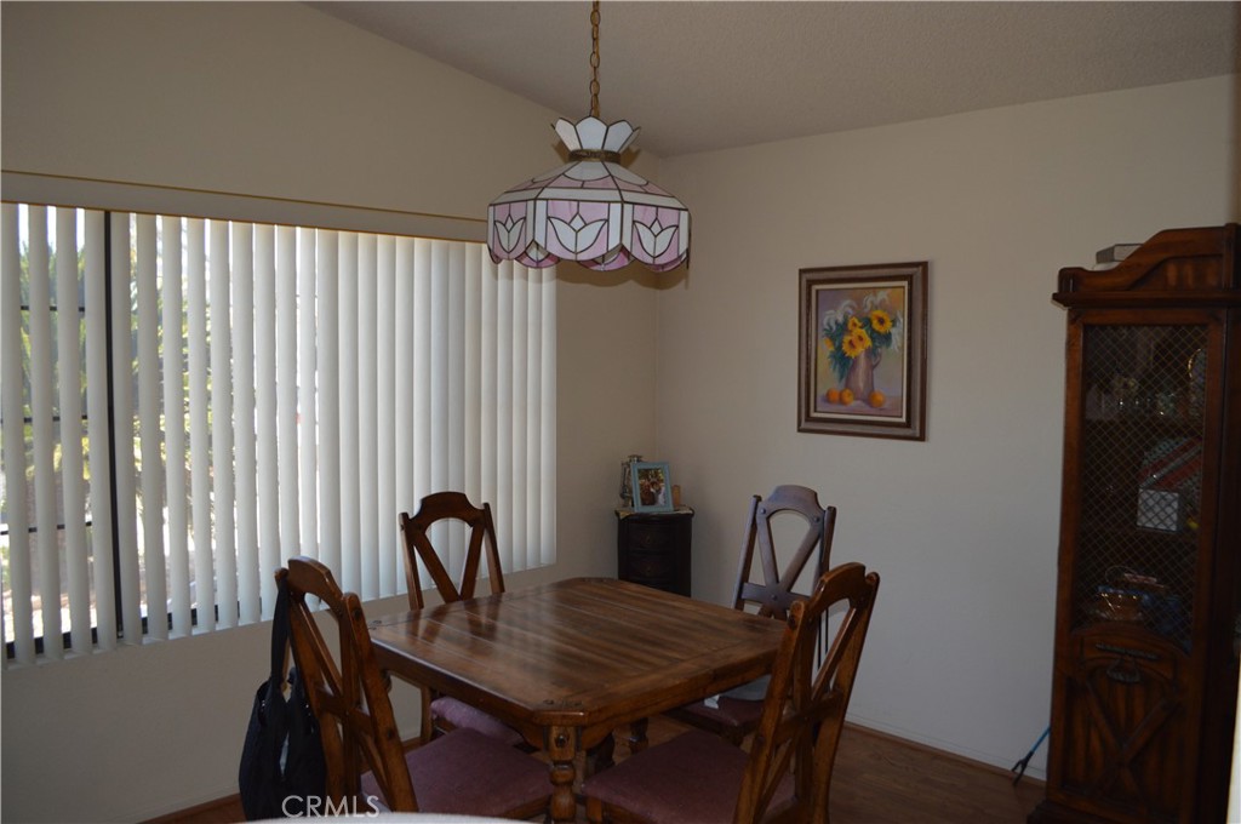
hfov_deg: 67.4
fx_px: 930
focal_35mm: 27
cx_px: 620
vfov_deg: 47.8
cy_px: 412
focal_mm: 18
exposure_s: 1/80
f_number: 4
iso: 400
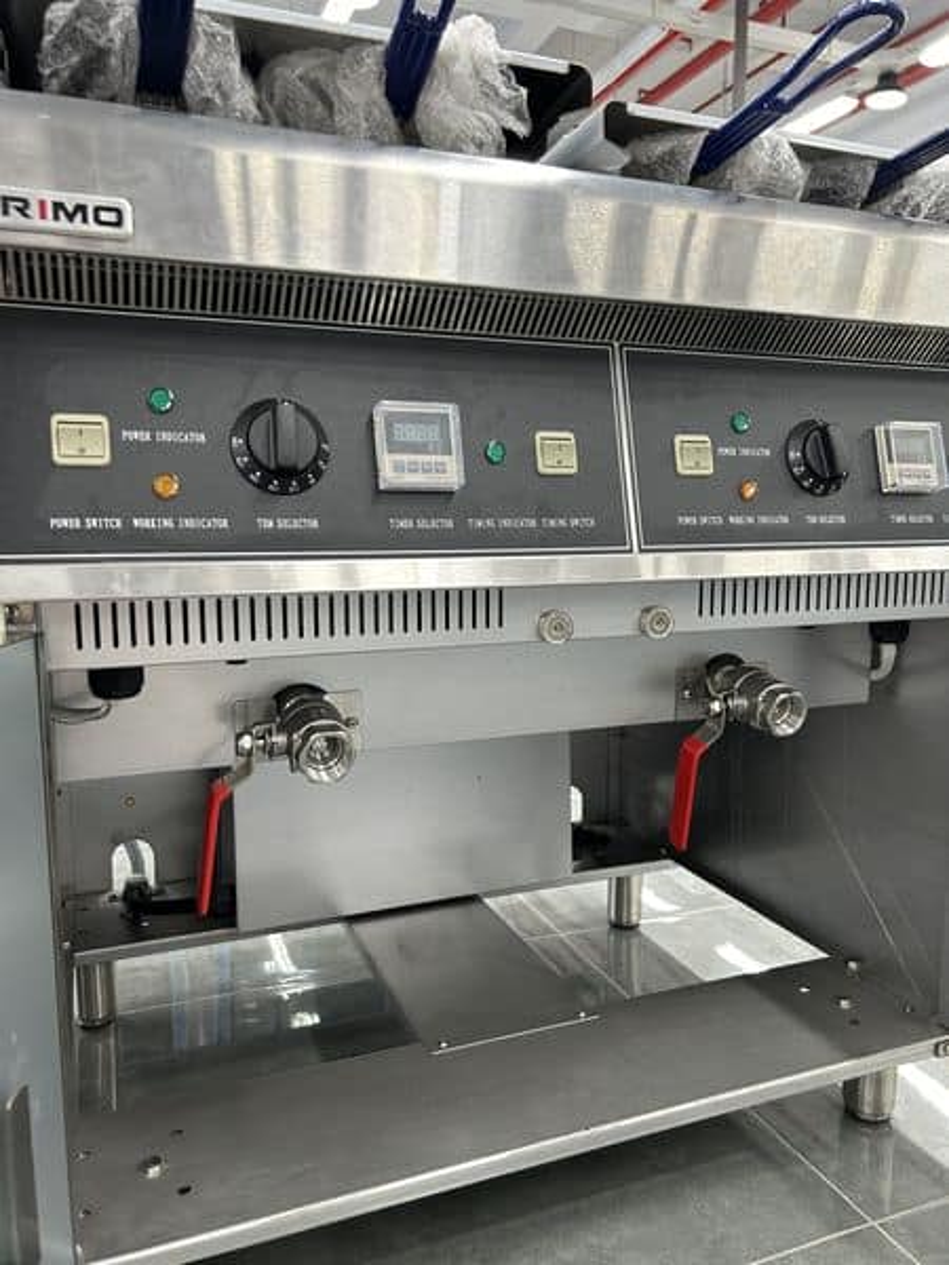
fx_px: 950
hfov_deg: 53.1
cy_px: 632
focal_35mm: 26
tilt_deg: -7.5
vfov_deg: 67.3
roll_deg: -0.4
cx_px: 474
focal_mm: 5.7
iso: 125
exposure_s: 1/50
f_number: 1.5
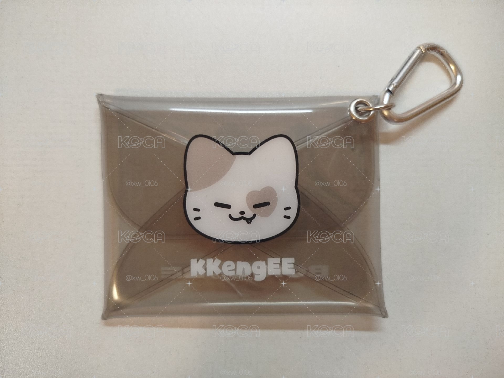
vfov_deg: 56.8
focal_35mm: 24
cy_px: 189
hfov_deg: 71.6
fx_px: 349
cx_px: 252
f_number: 1.7
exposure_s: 1/30
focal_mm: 5.31
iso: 200
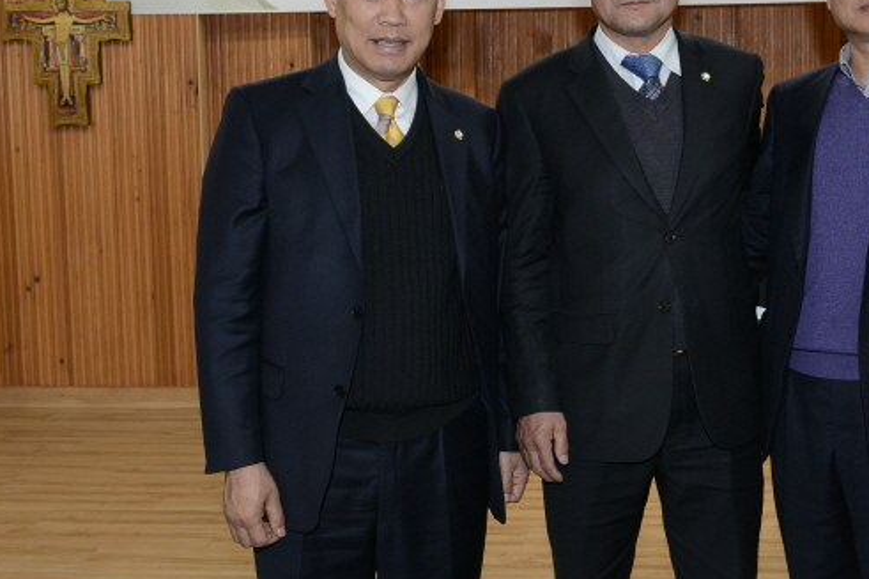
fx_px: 1375
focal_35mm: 57
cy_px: 190
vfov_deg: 23.6
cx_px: 614
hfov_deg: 34.6
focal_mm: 35
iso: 1000
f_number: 7.1
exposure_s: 1/60
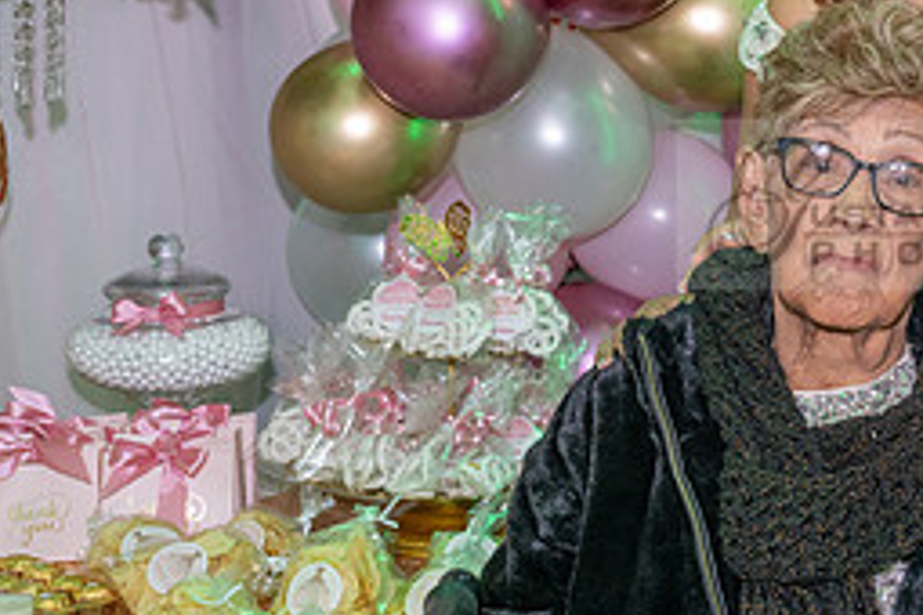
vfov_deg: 13.7
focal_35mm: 100
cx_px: 992
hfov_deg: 19.6
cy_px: 204
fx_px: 2564
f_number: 4.5
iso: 1000
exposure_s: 1/125
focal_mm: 44
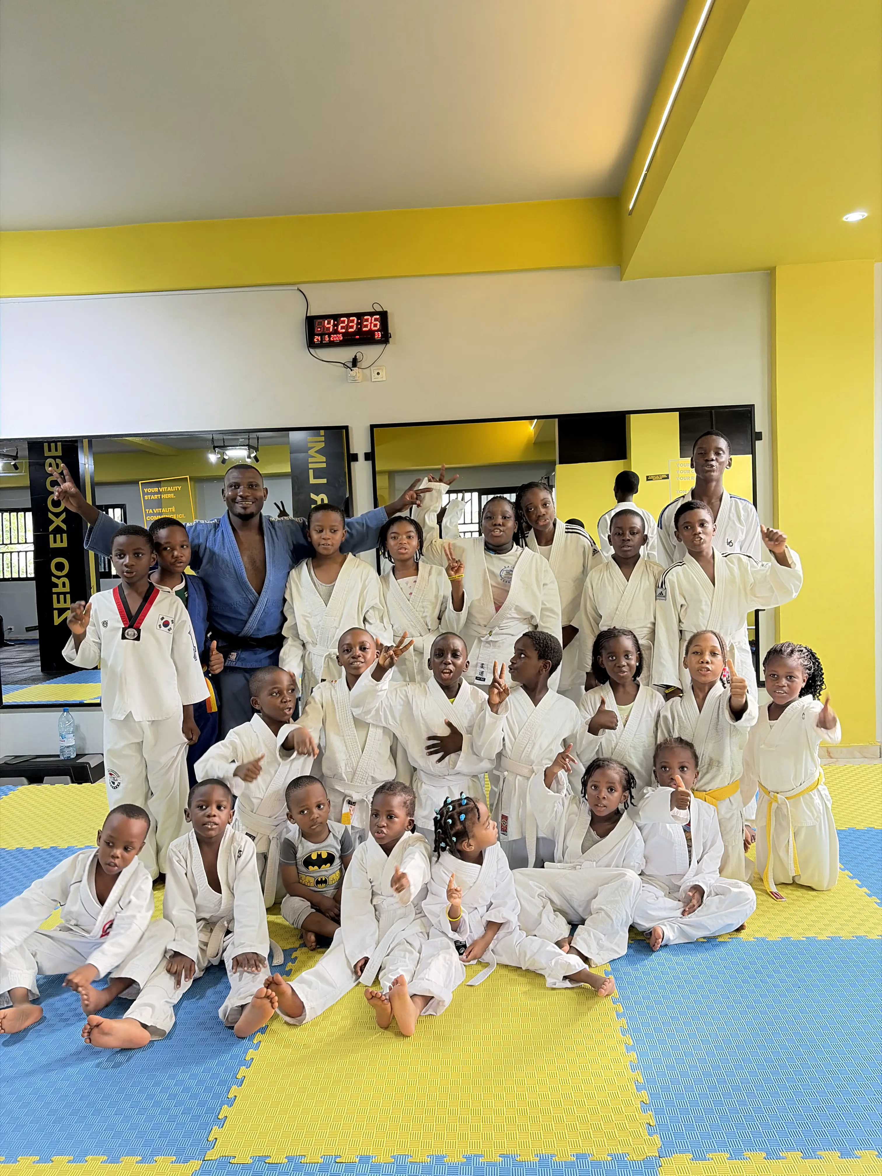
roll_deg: +3.0
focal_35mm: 26
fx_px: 883
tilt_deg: -4.1
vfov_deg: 67.3
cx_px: 441
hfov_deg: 53.1
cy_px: 588
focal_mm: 5.96
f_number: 1.6
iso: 125
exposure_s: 1/61
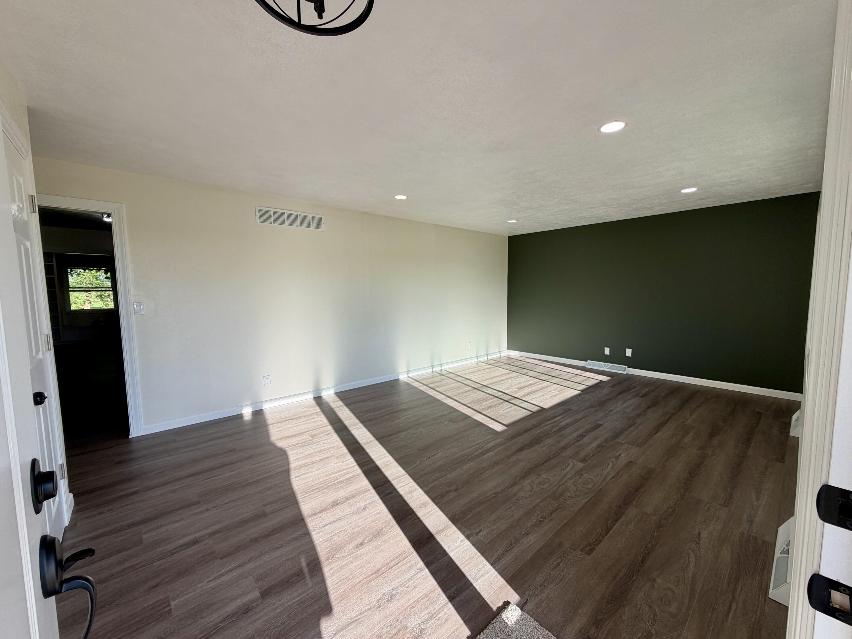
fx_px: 345
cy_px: 320
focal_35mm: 14
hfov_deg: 102.1
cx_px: 426
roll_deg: +0.7
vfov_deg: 85.7
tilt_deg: -5.2
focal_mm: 2.22
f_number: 2.2
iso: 40
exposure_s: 1/241
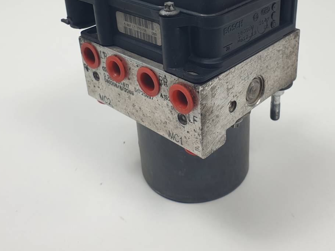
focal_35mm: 41
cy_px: 56
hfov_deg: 45.6
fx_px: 397
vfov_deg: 34.2
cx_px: 194
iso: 50
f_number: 2.4
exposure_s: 1/238
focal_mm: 4.3
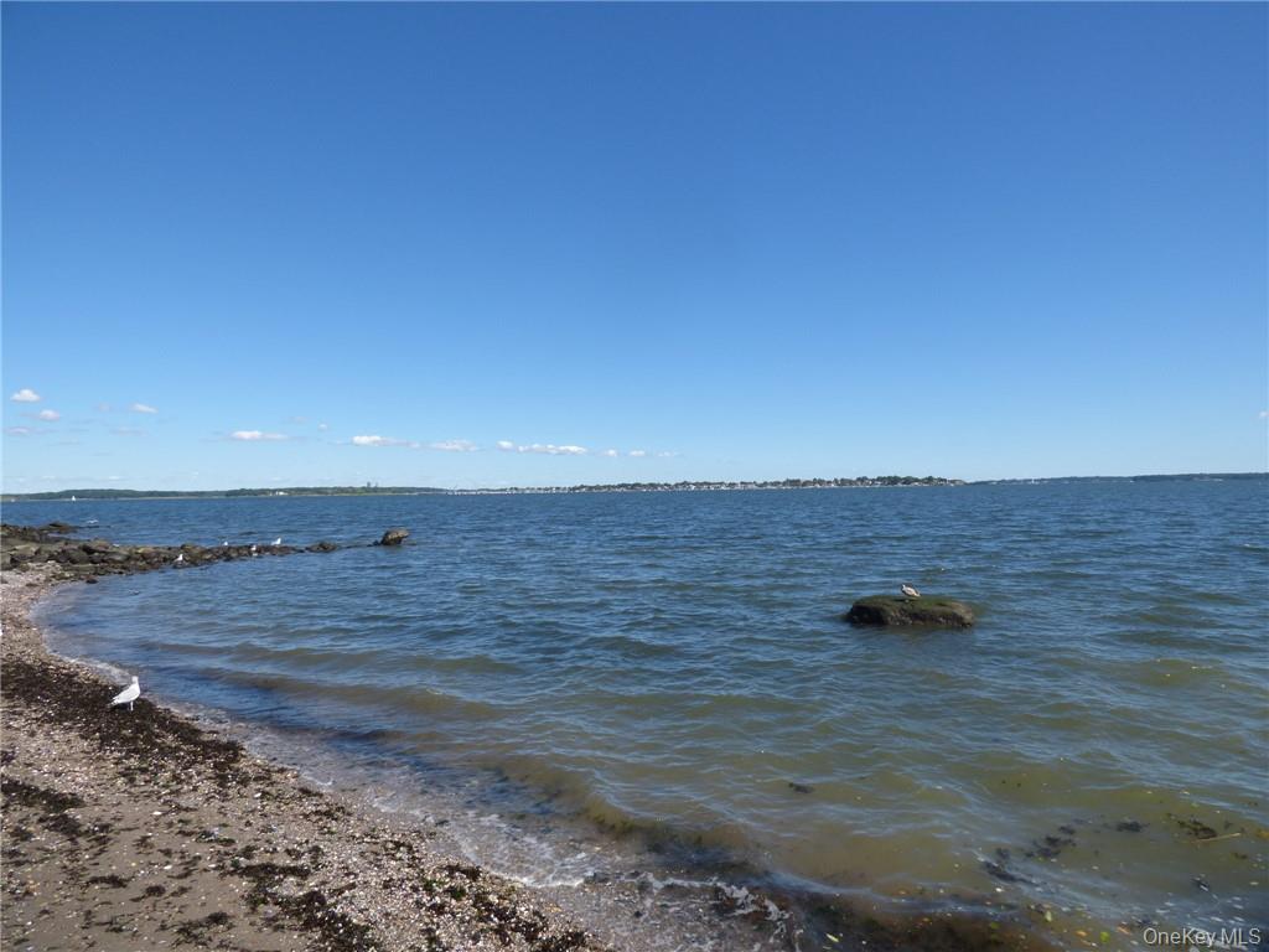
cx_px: 634
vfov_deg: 66.0
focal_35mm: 20
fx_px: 733
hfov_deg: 81.7
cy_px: 476
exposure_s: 1/500
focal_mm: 3.58
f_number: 5
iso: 100
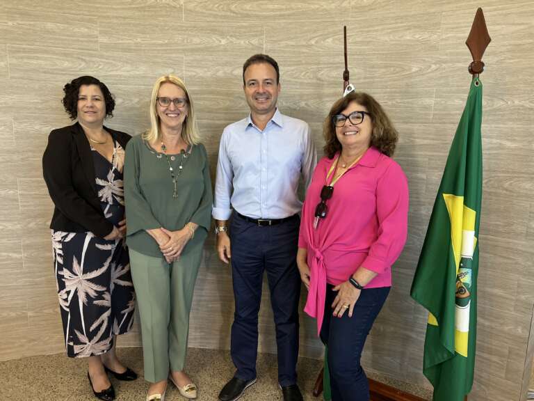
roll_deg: -1.3
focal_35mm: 26
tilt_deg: -9.9
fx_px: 401
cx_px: 267
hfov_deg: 67.3
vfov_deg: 53.1
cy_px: 200
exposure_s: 1/60
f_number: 1.5
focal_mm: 5.7
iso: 250
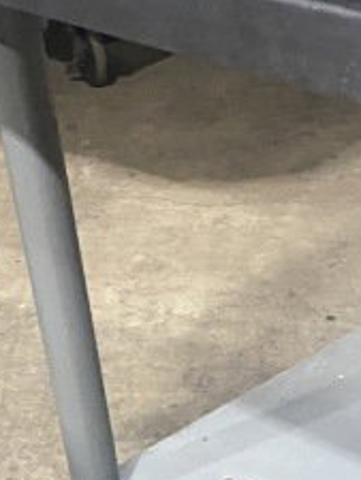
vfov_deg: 17.6
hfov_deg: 15.6
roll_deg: +0.3
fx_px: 1306
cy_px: 814
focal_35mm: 94
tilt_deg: -44.5
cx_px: 314
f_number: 1.8
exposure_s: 1/60
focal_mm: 4.25
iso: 400
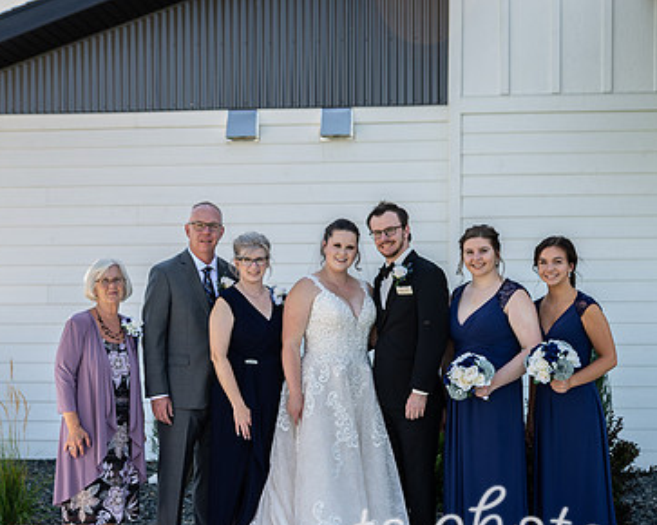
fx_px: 1049
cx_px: 338
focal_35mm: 54
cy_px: 348
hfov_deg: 34.8
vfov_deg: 27.9
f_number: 3.2
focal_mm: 36
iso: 80
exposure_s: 1/160
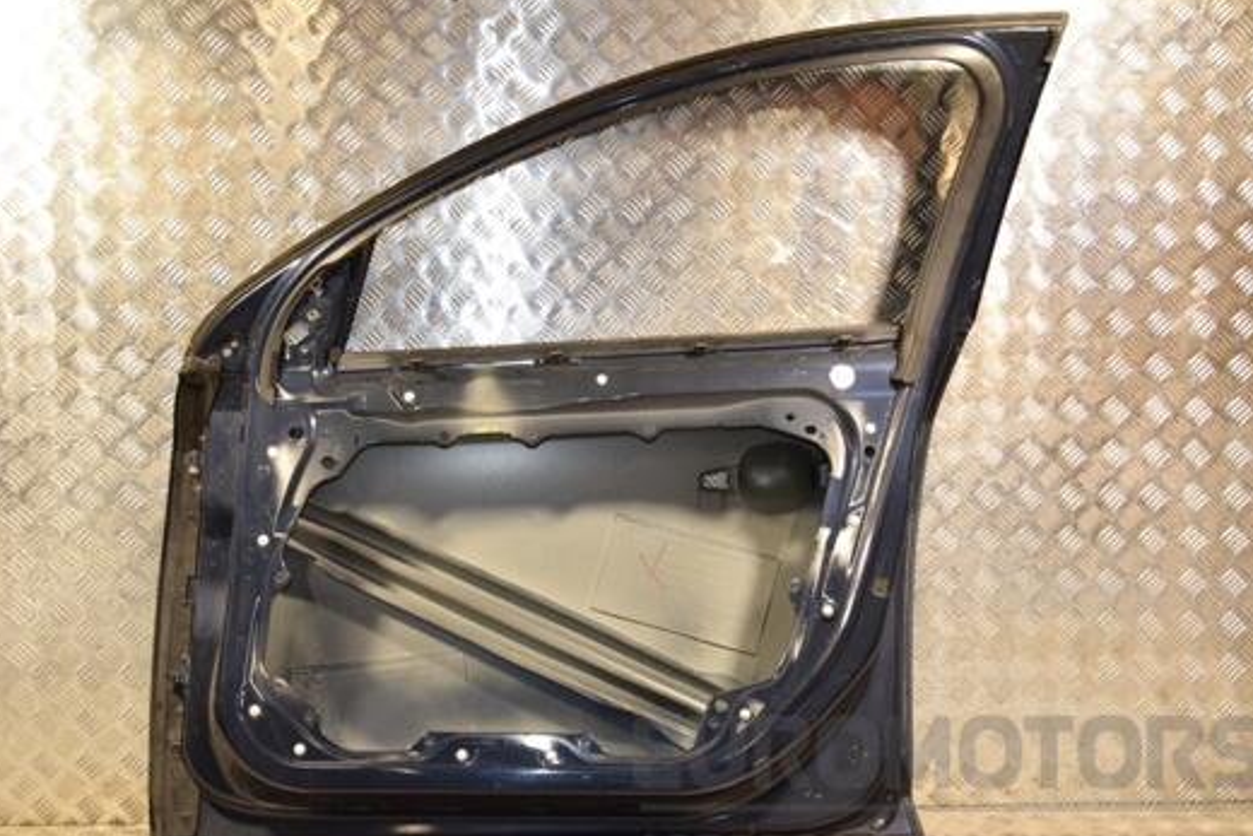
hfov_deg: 43.6
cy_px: 431
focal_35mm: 45
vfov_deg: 29.9
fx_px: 1567
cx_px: 588
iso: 800
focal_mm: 26
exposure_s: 1/200
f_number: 5
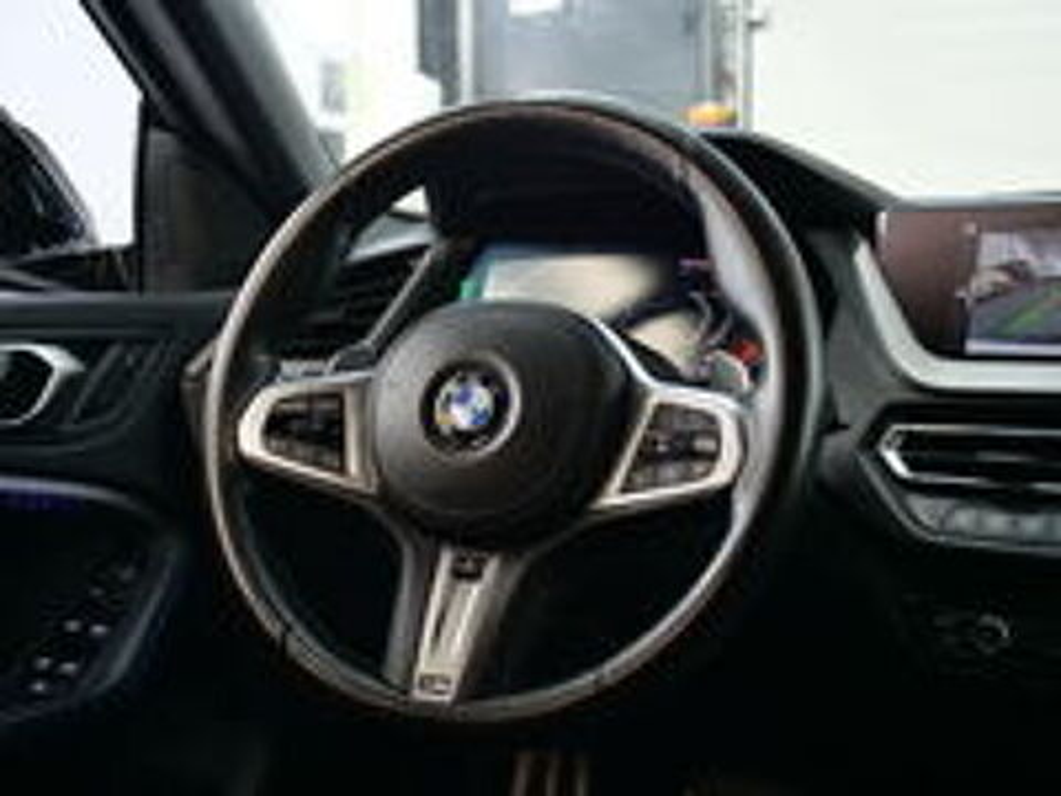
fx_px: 1349
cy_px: 398
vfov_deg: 32.9
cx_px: 530
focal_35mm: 44
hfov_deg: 42.9
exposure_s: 1/60
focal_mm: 22
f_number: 3.3
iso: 1250
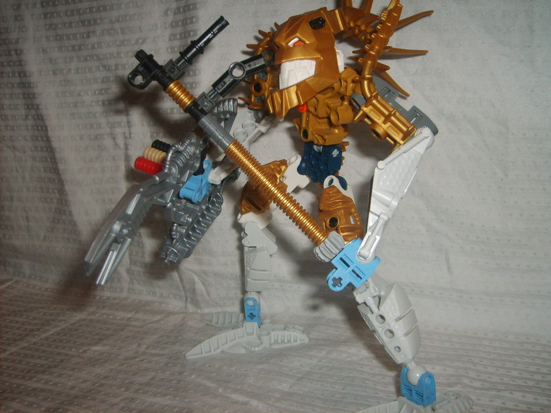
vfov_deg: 40.7
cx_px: 276
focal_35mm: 35
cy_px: 206
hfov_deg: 52.6
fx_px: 557
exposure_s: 1/45
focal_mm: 5.8
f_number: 2.8
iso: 100
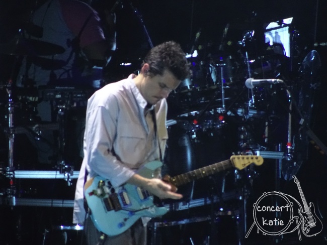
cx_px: 164
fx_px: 6719
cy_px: 122
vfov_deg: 2.1
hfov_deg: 2.8
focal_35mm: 711
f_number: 6.3
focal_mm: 121.49
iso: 1600
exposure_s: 1/100
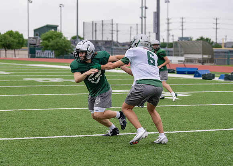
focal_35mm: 102
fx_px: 676
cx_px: 101
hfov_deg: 19.6
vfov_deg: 14.0
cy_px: 67
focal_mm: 70
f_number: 2.8
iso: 200
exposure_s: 1/2500
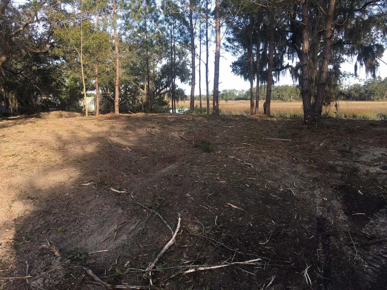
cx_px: 194
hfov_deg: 61.7
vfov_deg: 48.2
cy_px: 145
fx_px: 324
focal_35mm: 29
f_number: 2.2
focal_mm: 4.15
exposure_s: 1/308
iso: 25
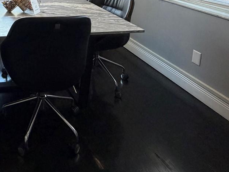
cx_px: 11
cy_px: -32
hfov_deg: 45.1
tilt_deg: -5.8
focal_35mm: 36
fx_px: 238
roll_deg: -0.5
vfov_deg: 32.9
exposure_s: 1/121
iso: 250
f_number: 2.2
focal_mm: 2.22
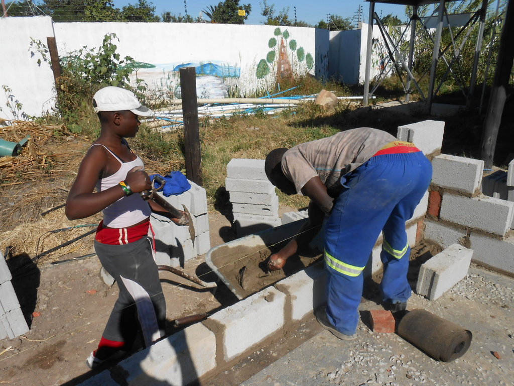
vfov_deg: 53.1
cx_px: 257
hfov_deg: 67.3
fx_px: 386
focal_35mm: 26
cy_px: 193
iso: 80
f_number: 3.5
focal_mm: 4.6
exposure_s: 1/1250
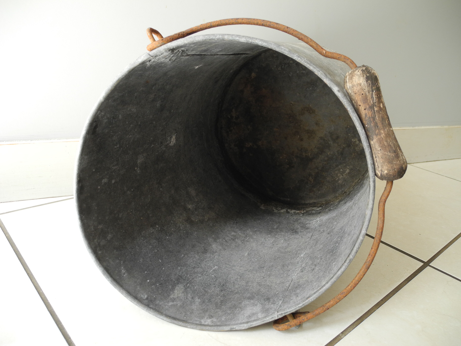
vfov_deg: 49.7
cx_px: 230
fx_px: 373
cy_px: 173
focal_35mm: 28
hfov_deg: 63.4
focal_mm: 6
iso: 120
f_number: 2.8
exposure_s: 1/30
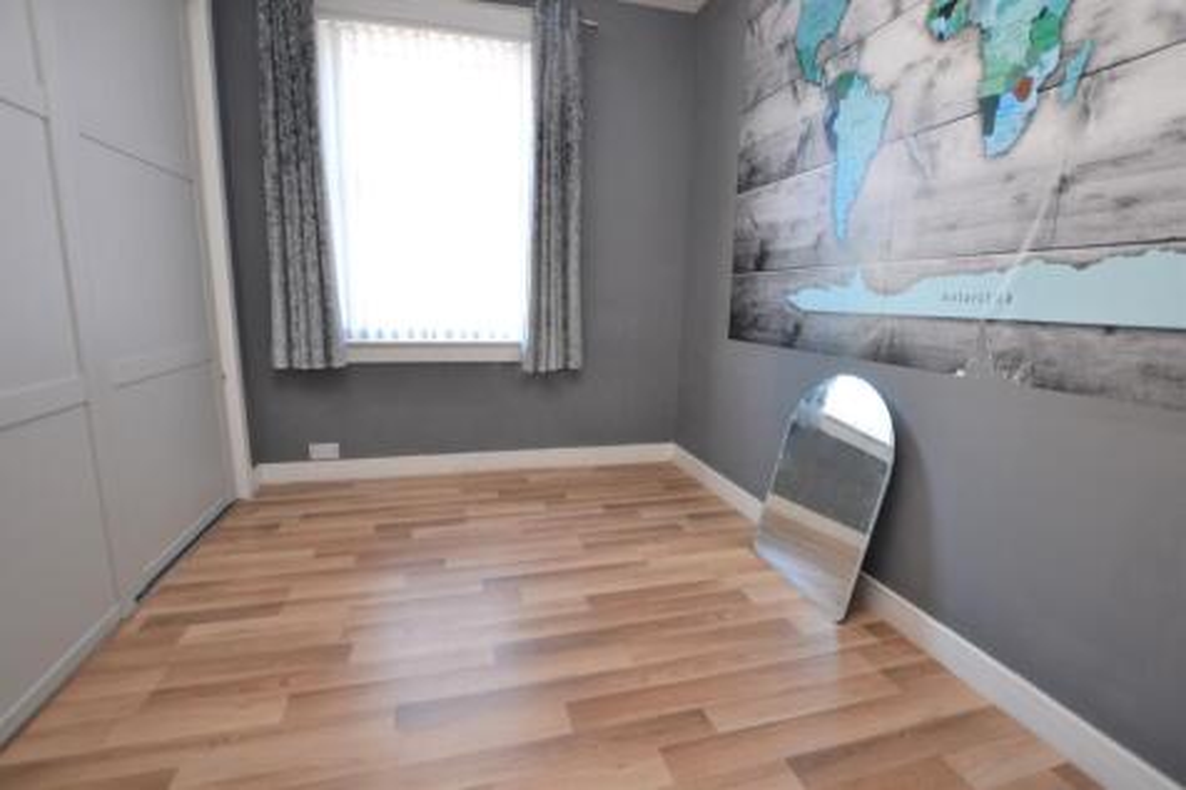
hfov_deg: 100.4
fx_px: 494
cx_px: 593
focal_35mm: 15
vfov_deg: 77.3
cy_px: 395
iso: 400
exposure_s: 1/60
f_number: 4
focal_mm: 10
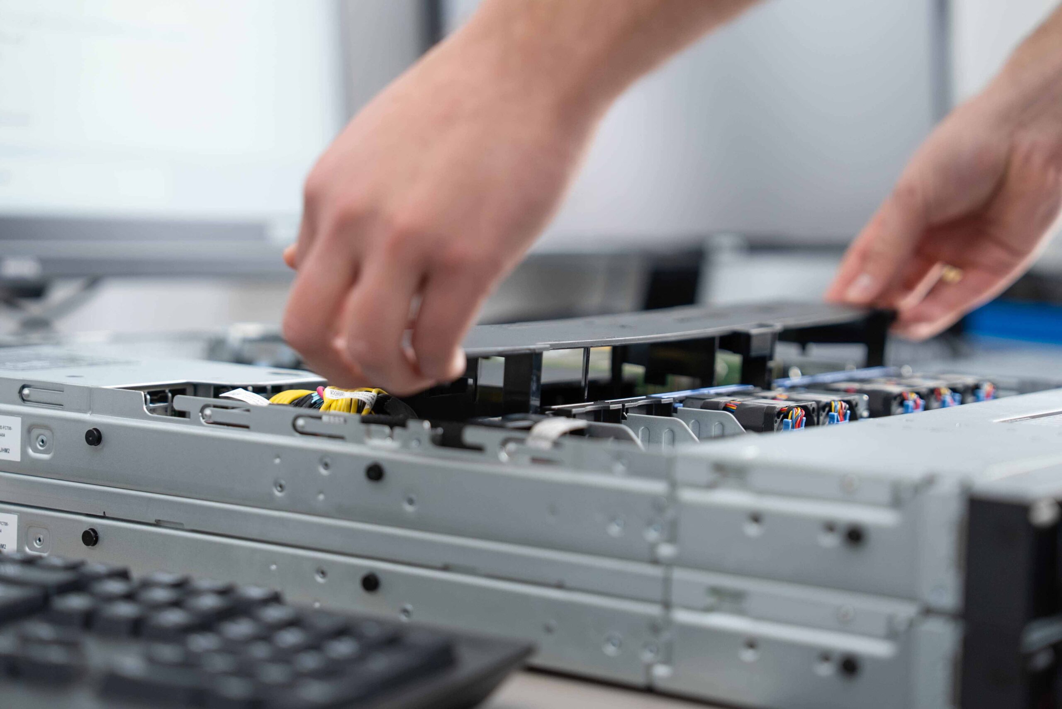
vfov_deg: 19.5
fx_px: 2066
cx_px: 531
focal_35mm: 70
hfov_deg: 28.8
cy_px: 354
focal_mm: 70
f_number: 2.8
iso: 400
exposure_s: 1/100
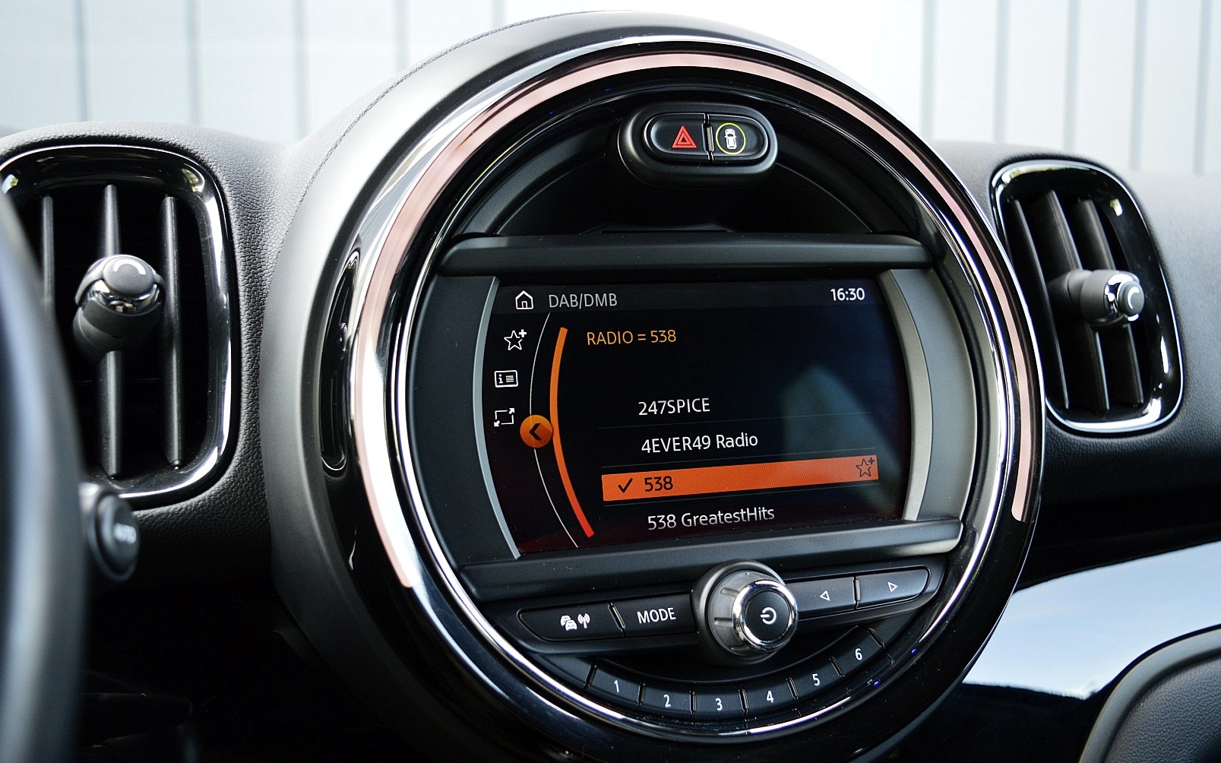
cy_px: 402
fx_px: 1182
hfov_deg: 54.6
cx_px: 610
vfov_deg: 35.8
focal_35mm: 36
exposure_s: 1/60
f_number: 4
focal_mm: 23
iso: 800
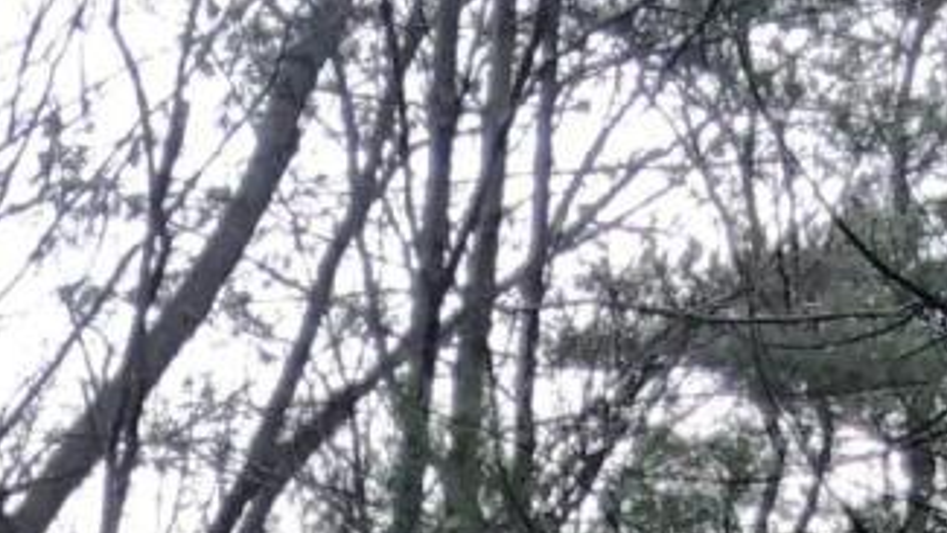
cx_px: 32
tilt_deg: -7.3
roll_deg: -3.0
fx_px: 4722
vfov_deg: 5.0
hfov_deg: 11.4
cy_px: 2854
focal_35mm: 188
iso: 25
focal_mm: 3.99
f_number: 1.8
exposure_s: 1/120
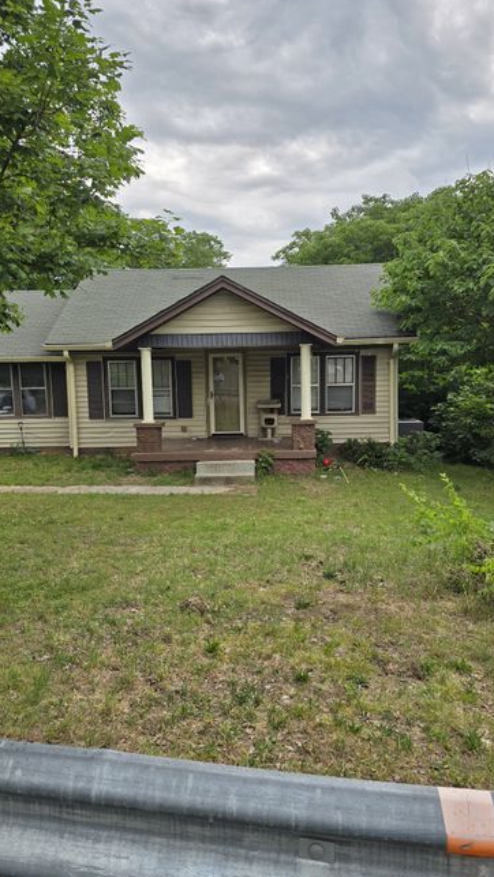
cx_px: 250
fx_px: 605
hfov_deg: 44.4
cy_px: 434
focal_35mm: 26
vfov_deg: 71.9
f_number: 1.7
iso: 12
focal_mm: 6.3
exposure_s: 1/668
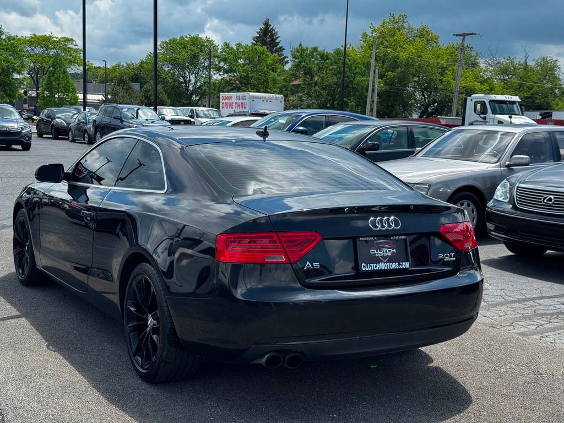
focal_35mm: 48
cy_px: 212
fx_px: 782
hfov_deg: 39.7
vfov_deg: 30.3
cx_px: 282
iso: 64
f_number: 1.78
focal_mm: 6.76
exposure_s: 1/2717
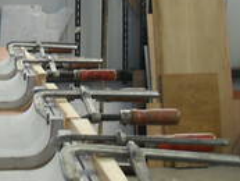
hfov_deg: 23.3
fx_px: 562
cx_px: 8
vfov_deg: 18.2
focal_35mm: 81
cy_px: 123
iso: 200
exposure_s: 1/20
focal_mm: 6.2
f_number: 2.8
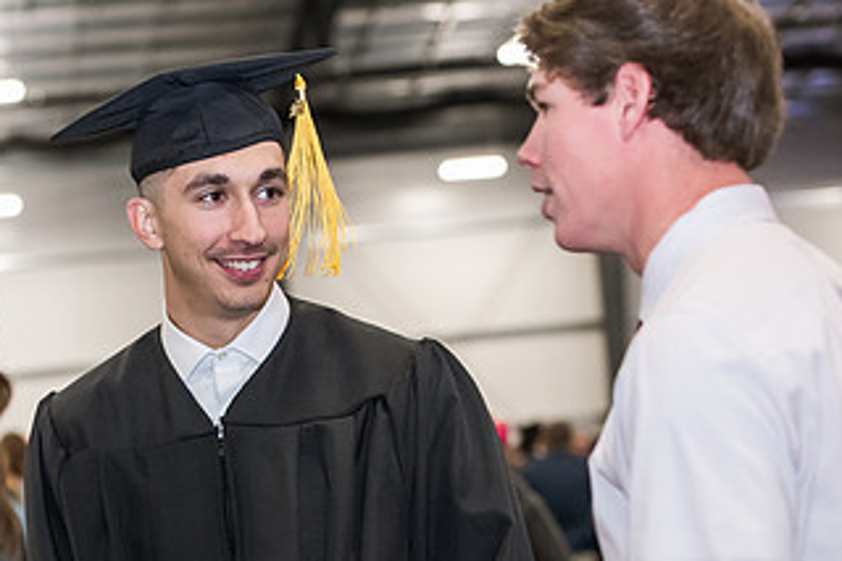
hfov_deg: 16.1
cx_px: 221
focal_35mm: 127
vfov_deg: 10.8
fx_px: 2969
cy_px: 407
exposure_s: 1/200
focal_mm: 70
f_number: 3.5
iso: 2000
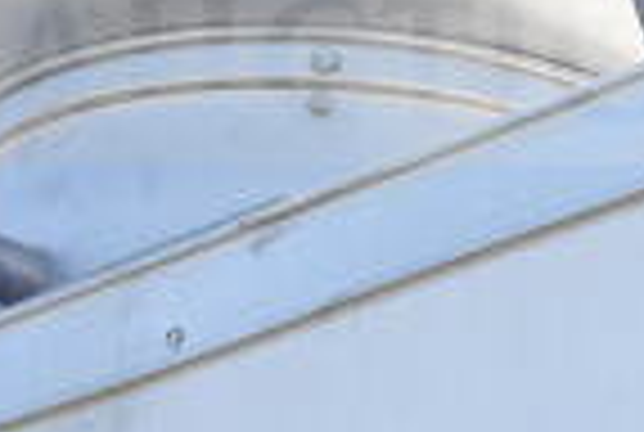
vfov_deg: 3.9
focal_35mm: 351
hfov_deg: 5.9
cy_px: -191
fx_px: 6294
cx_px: 459
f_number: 13
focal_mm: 55
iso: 1600
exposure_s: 1/640
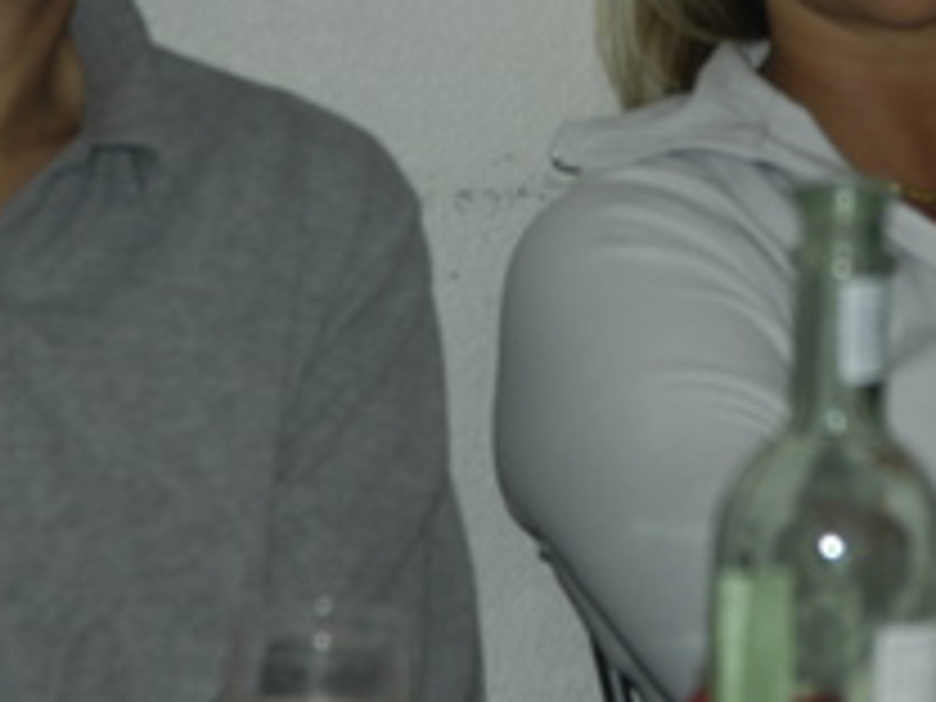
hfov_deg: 5.3
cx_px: 446
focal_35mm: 376
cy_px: -16
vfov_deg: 3.9
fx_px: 10180
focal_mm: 85
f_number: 4.5
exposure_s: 1/60
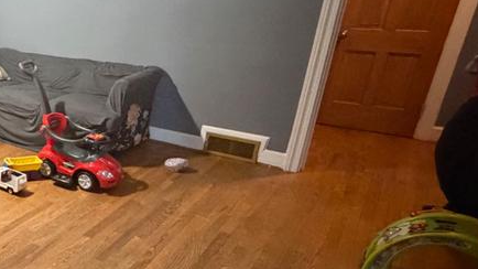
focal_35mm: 36
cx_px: -45
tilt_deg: -20.7
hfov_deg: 43.3
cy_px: 148
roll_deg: +2.6
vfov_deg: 32.8
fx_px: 456
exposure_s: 1/40
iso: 1250
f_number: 2.2
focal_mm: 2.22
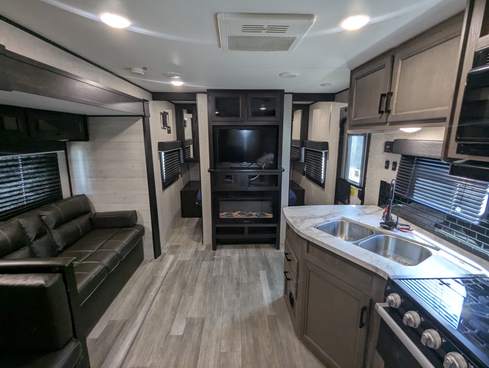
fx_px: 226
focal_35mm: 16
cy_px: 184
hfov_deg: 94.4
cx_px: 244
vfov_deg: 78.2
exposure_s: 1/45.6
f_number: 2.2
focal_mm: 2.35
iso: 127
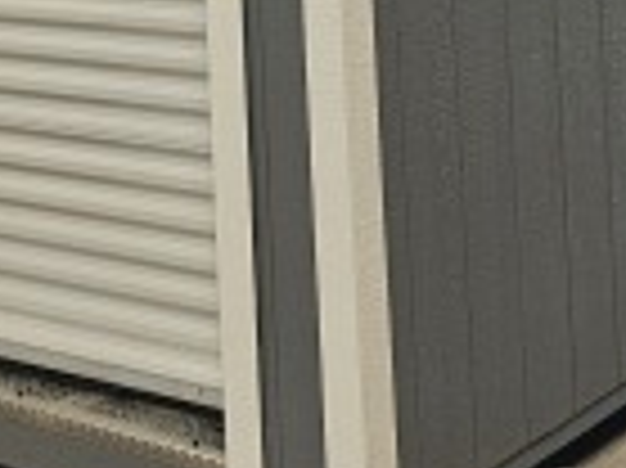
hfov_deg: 18.6
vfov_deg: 13.1
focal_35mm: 106
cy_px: -266
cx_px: 324
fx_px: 1915
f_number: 1.7
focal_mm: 6.3
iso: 400
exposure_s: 1/359
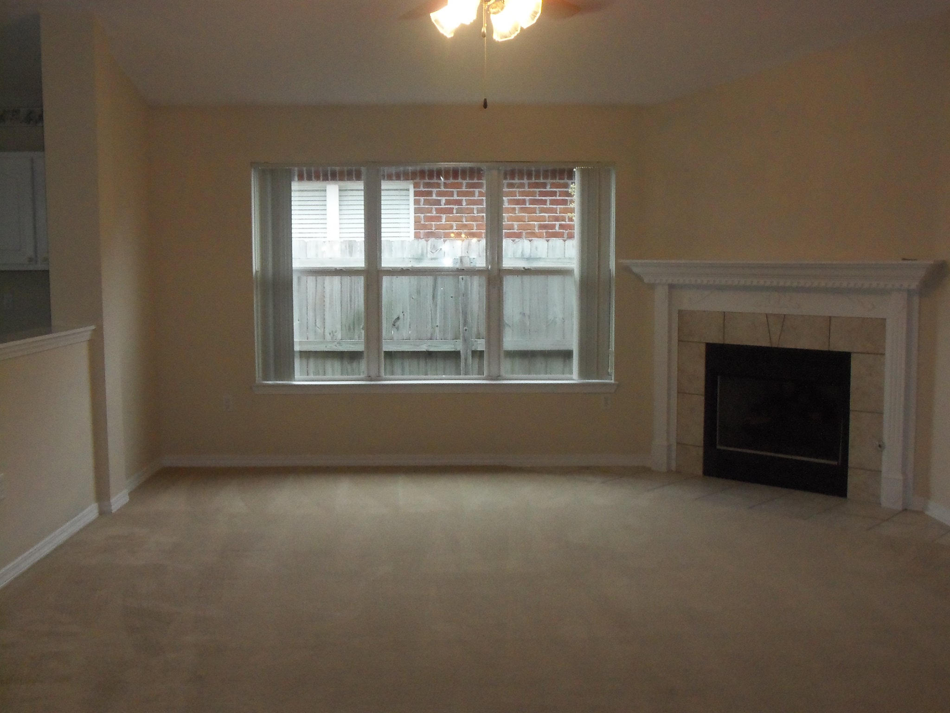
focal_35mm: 37
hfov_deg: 50.1
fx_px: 1015
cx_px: 475
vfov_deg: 38.7
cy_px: 356
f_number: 3.6
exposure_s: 1/30
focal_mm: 6.7
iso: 400
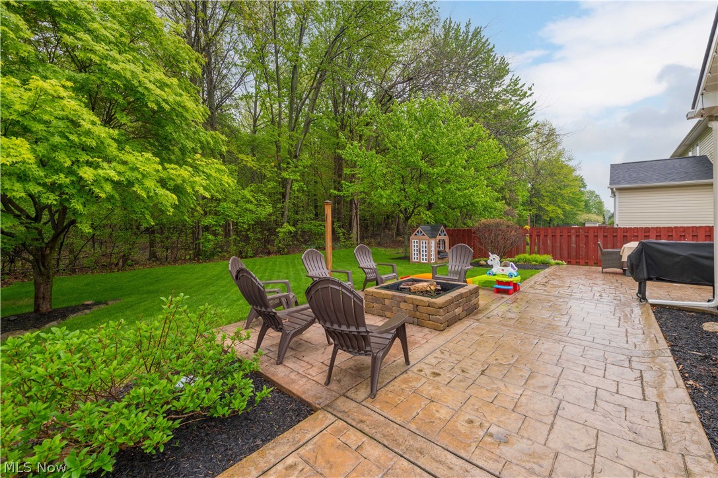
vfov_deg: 81.1
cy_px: 239
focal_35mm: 14
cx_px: 359
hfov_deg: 104.3
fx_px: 279
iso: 160
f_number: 8
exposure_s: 1/200
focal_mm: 14
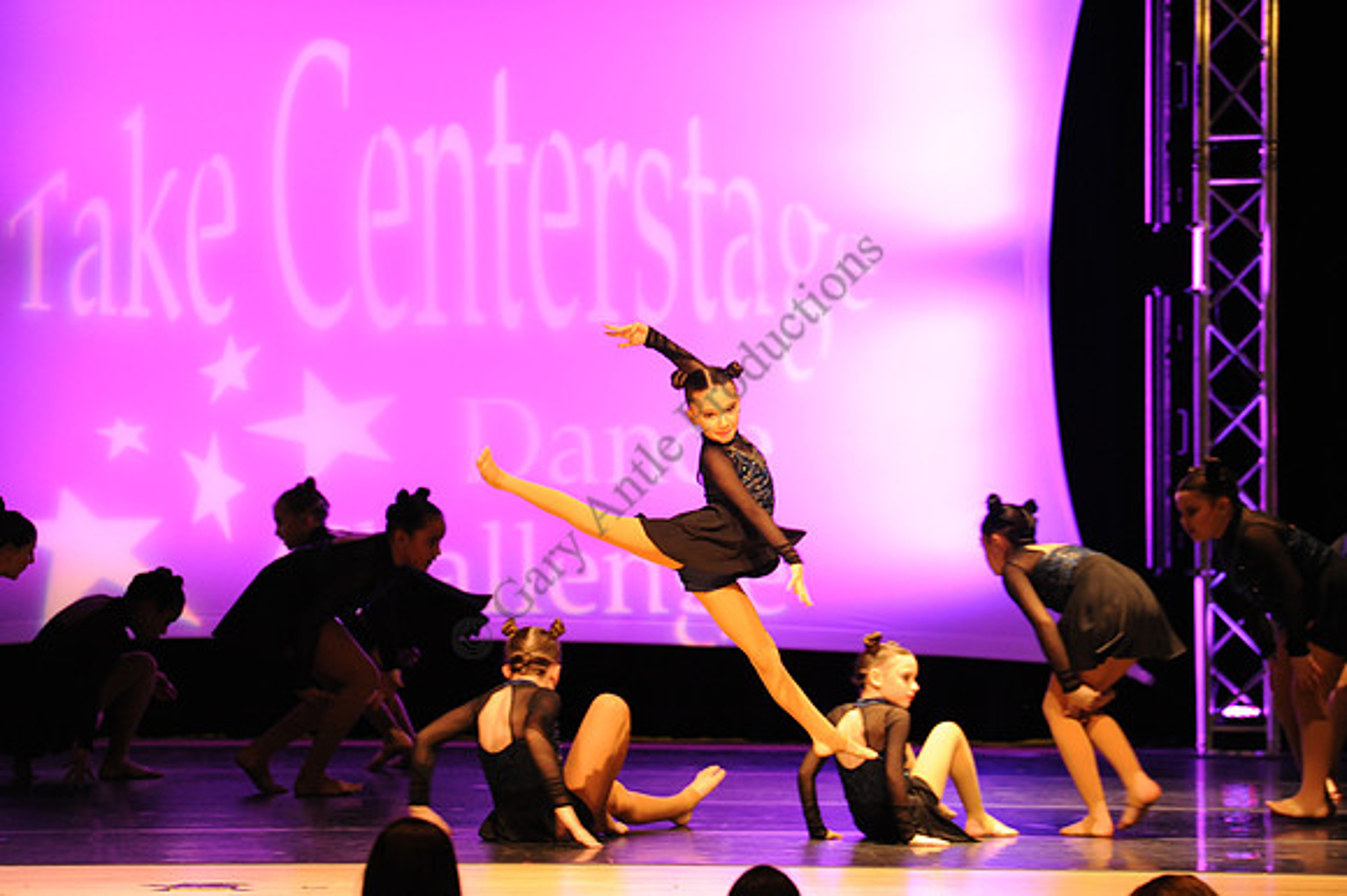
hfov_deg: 10.3
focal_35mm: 200
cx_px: 674
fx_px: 7479
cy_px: 448
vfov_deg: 6.9
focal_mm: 200
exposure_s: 1/200
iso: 3200
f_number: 3.5
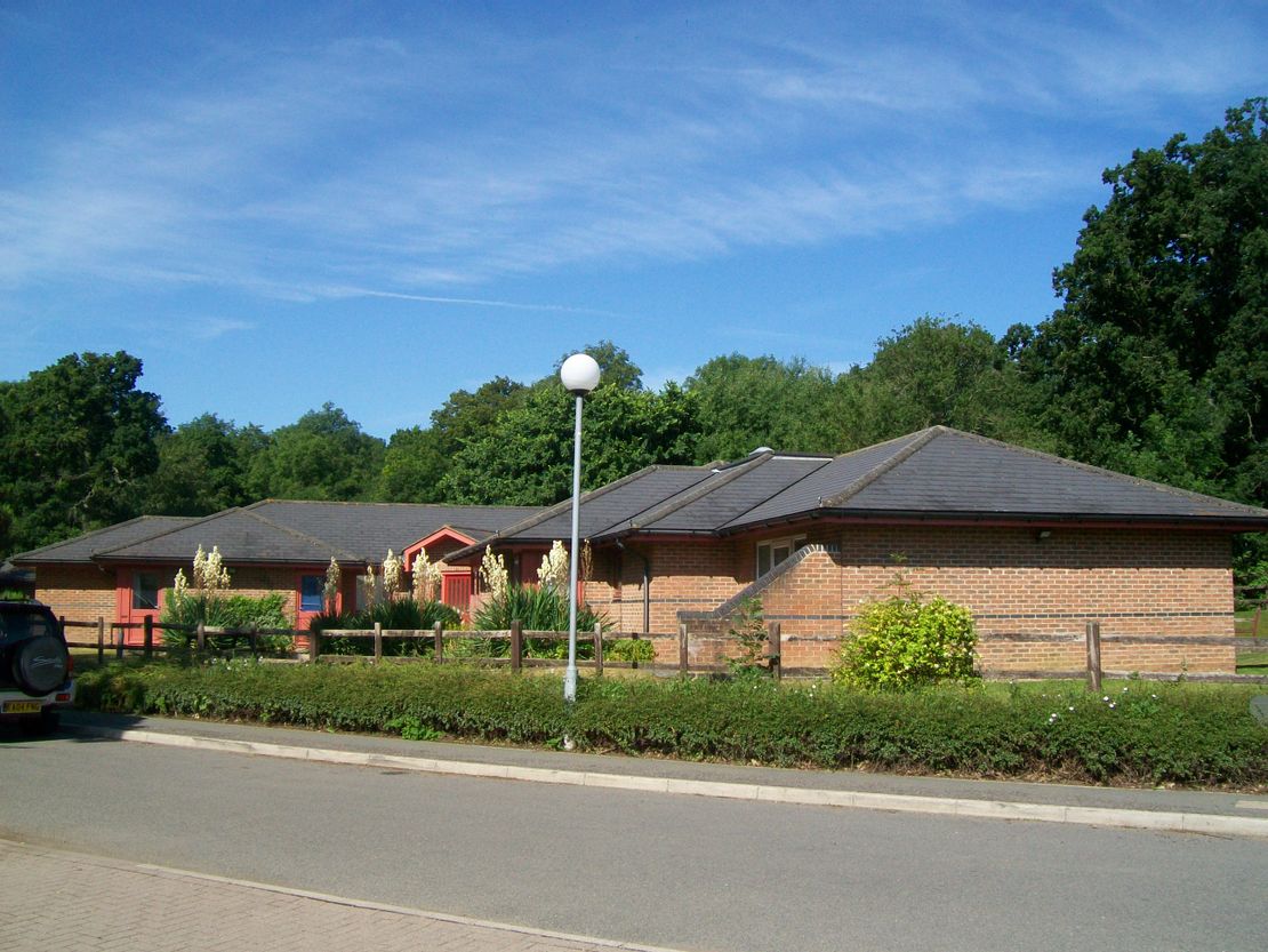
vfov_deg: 41.8
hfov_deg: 53.9
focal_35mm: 34
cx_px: 634
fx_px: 1246
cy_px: 476
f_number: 4.9
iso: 64
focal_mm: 6.1
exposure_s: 1/400
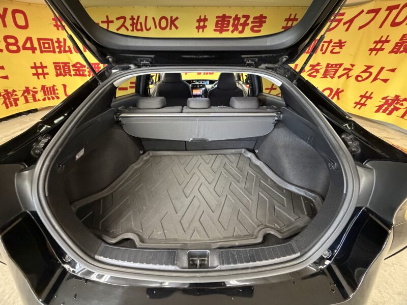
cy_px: 152
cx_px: 204
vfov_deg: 85.7
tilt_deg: -30.1
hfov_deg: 102.1
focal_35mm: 14
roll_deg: +0.3
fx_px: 165
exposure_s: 1/50
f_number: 2.2
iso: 1000
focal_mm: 2.22
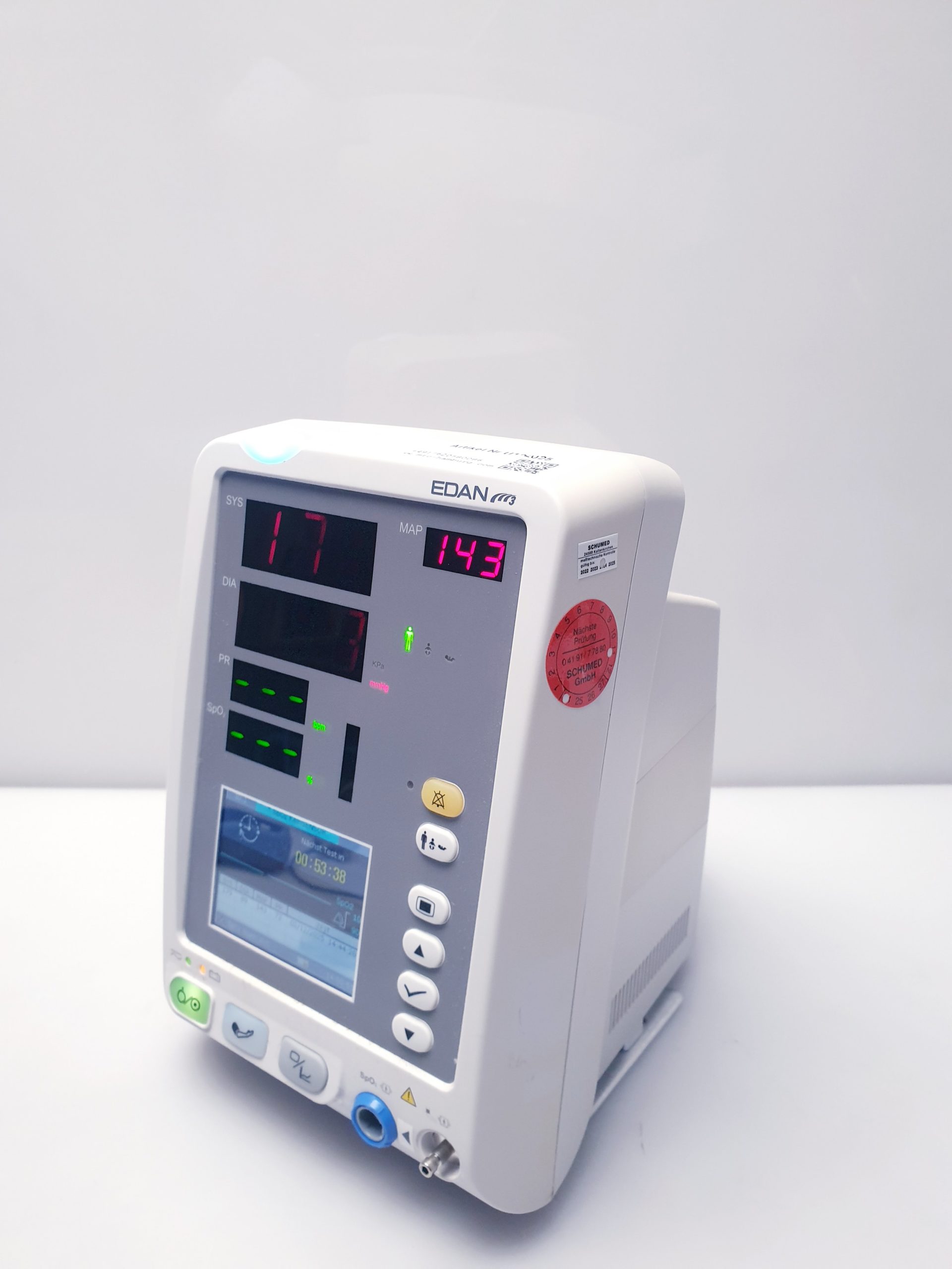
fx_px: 953
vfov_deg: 67.3
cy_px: 634
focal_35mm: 26
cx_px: 476
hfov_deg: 53.1
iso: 200
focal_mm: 4.3
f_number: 2.4
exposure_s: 1/100
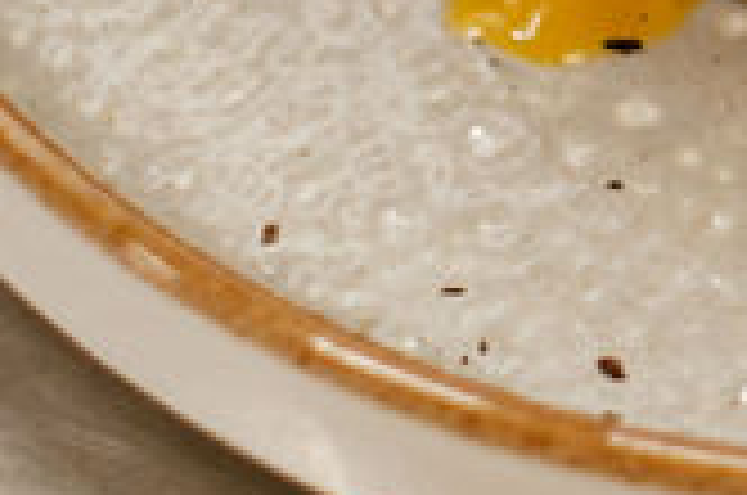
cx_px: 1205
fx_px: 11846
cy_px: -621
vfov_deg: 2.4
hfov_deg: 3.6
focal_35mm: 572
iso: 800
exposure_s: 1/400
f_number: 1.6
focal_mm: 56
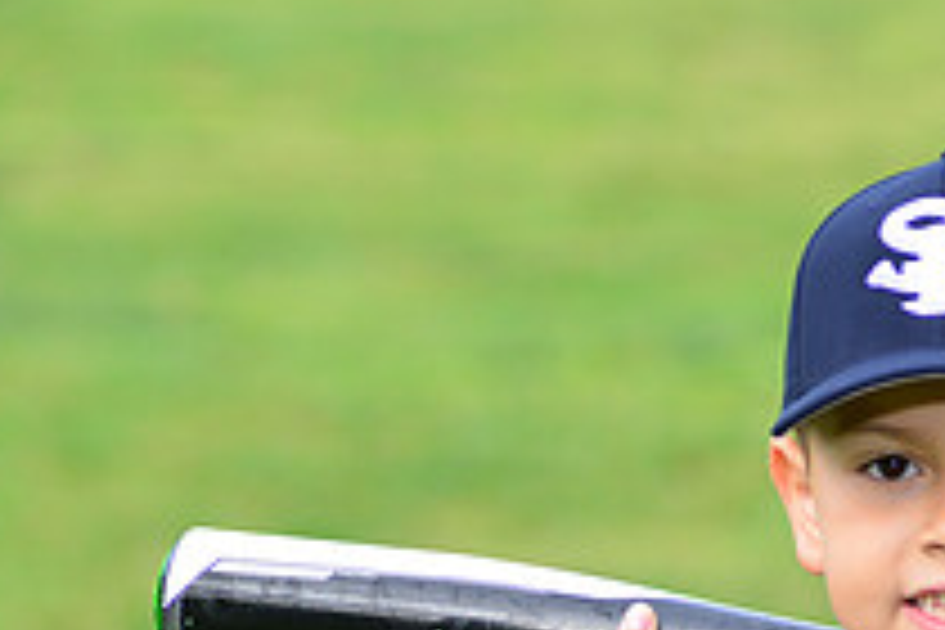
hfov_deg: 5.5
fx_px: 9790
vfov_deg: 3.7
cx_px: 986
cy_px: 763
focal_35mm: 373
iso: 320
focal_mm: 135
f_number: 5.6
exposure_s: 1/200
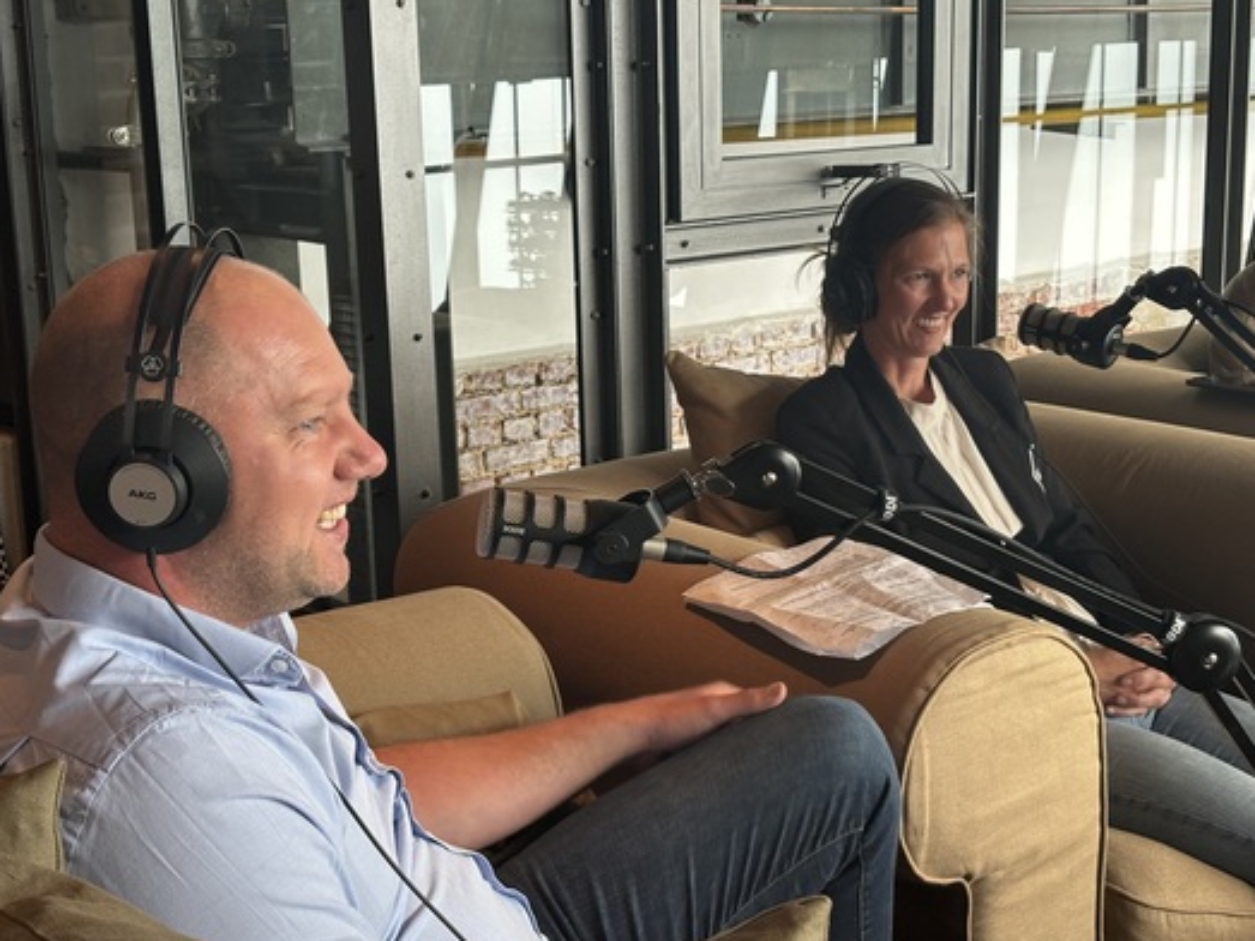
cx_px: 630
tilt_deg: -12.1
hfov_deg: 36.2
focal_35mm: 53
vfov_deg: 27.5
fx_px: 1921
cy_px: 468
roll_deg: +1.4
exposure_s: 1/50
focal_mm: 5.96
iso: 125
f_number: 1.6
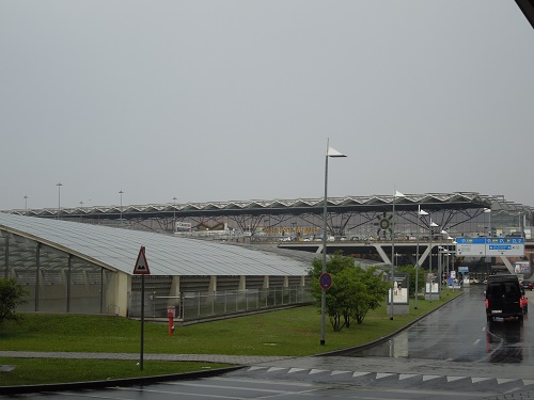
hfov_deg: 35.5
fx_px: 833
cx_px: 267
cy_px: 200
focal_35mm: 54
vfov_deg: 27.0
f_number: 4.2
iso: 100
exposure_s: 1/160
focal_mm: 9.8
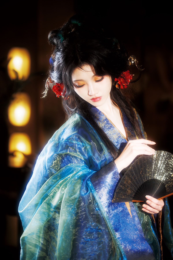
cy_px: 130
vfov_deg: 20.6
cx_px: 86
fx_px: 713
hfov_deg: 13.8
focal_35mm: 99
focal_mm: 100
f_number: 3.2
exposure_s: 1/125
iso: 400
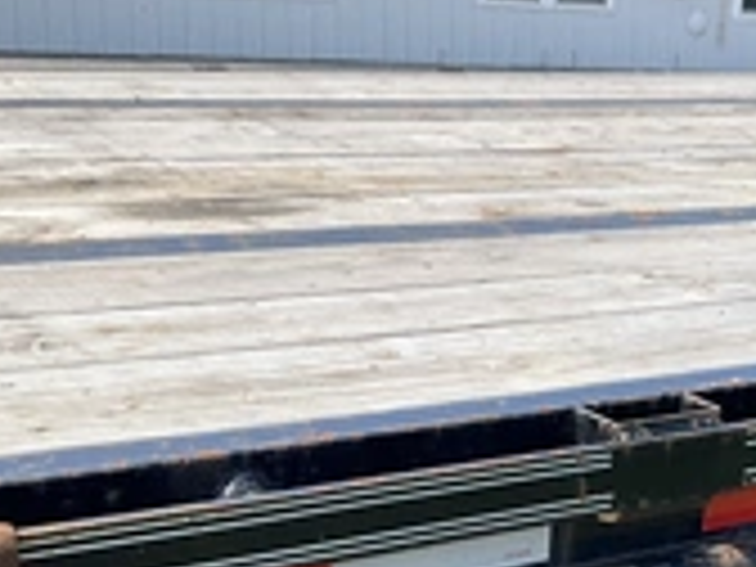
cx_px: 576
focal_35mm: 69
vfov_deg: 20.8
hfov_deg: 27.7
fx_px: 1507
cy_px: 531
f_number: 1.8
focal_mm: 3
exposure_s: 1/650
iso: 25
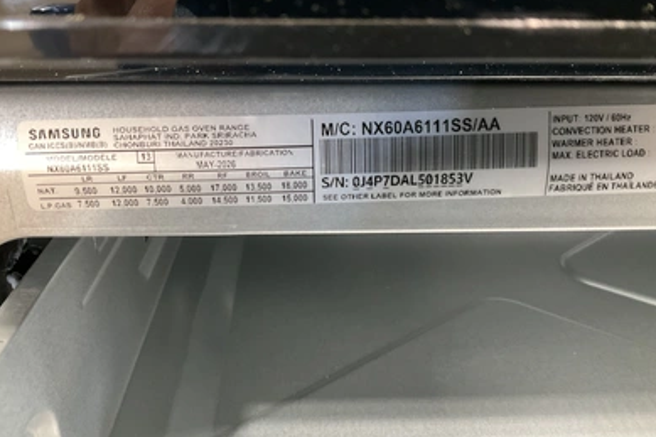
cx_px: 324
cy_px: 208
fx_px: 565
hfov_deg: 60.3
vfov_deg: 42.3
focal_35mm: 31
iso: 500
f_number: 1.8
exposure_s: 1/24
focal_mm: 3
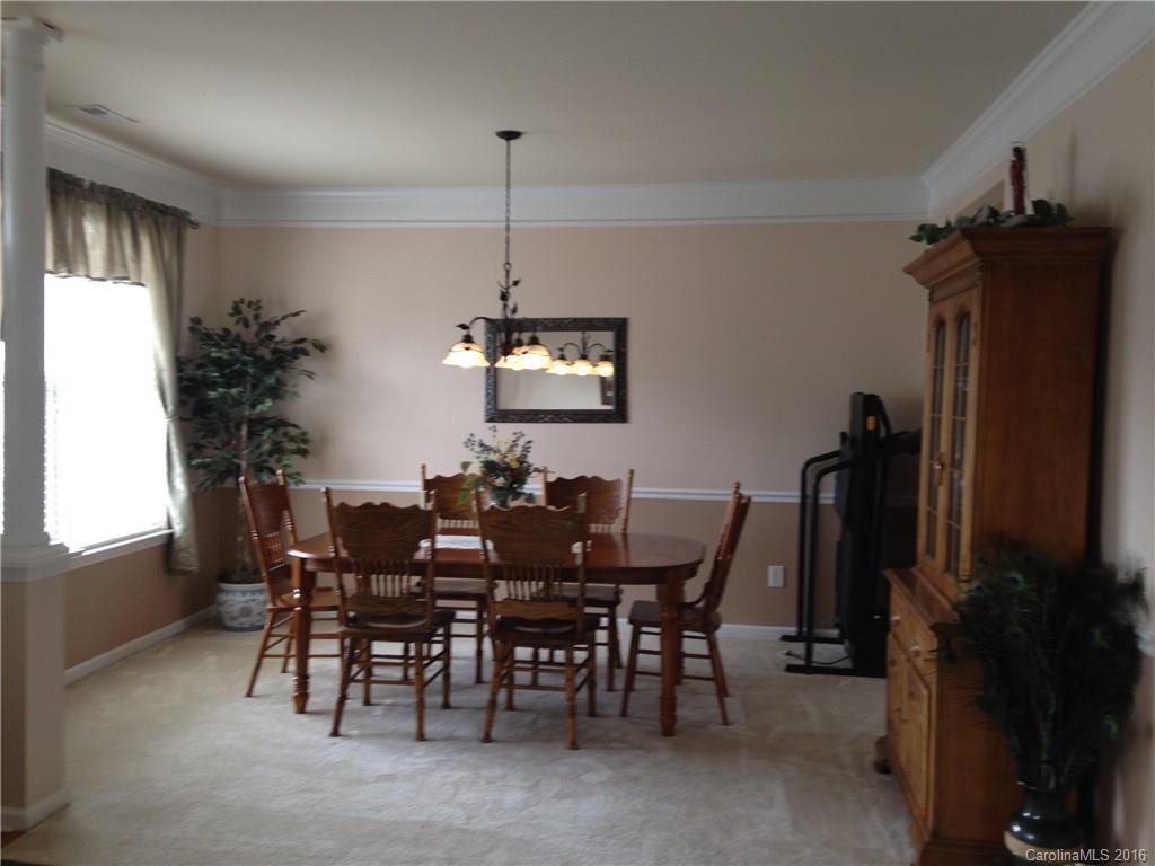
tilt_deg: -3.4
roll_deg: +0.1
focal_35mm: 33
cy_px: 433
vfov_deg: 42.9
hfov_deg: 55.4
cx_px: 578
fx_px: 1101
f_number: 2.4
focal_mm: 4.12
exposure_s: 1/20
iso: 50
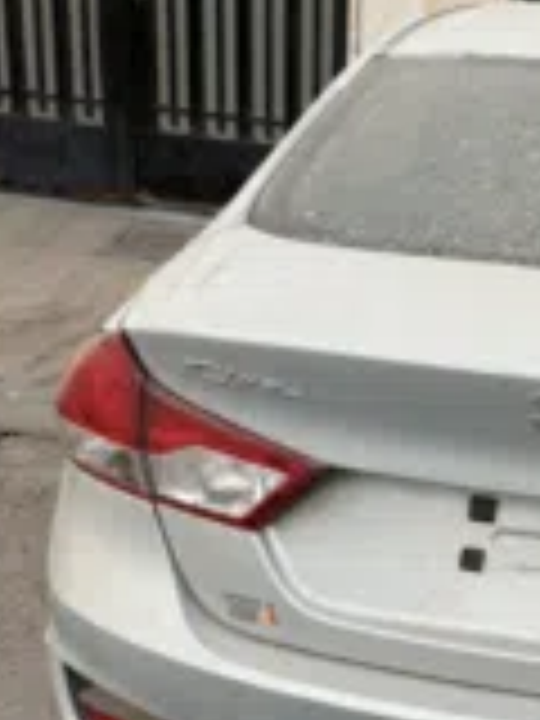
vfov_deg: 31.6
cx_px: 608
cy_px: 536
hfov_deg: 22.9
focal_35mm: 60
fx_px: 1248
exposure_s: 1/50
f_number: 1.78
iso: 100
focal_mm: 6.76
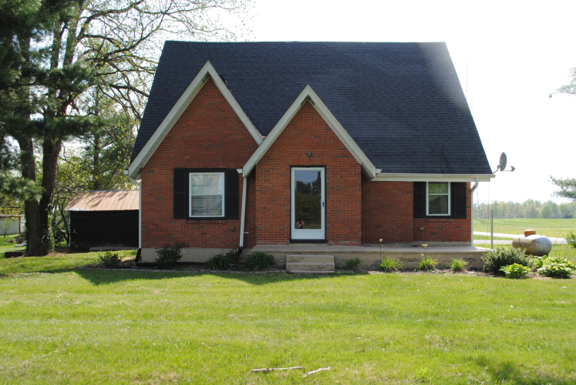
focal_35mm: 36
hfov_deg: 53.1
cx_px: 288
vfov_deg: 37.0
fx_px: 577
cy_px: 192
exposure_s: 1/160
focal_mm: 24
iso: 100
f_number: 6.3
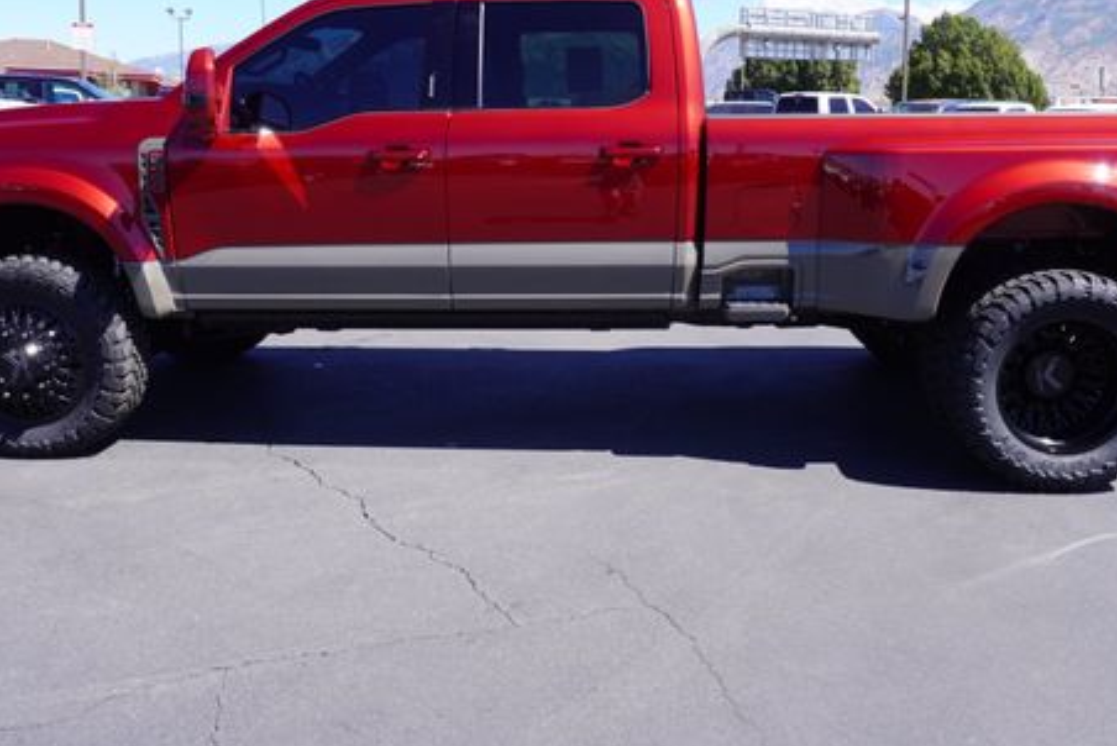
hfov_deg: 55.7
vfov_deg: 38.6
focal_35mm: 34
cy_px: 267
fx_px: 1056
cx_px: 591
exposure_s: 1/125
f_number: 8
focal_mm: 16
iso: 100
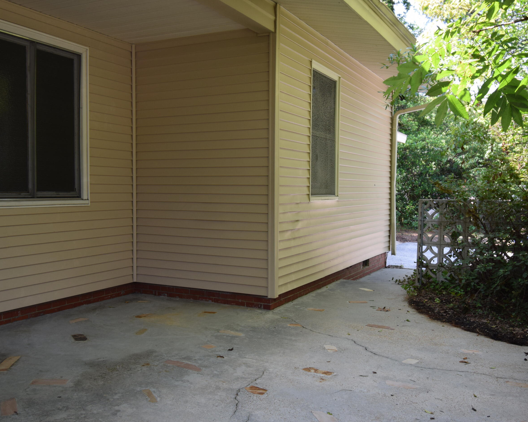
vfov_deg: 41.2
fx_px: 563
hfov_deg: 50.0
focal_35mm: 36
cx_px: 214
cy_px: 217
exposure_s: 1/125
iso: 400
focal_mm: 20
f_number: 5.6
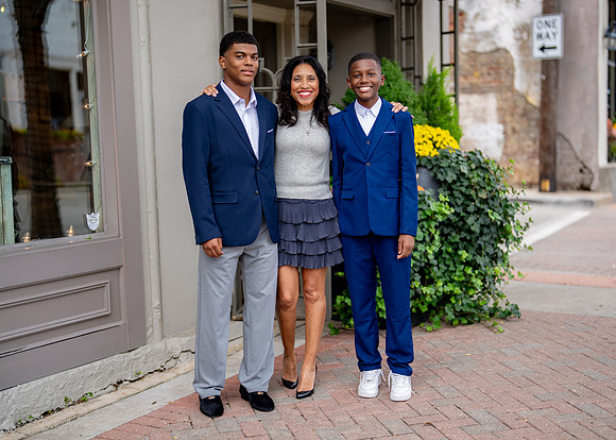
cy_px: 223
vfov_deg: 26.2
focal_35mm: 54
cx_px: 338
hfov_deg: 36.1
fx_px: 945
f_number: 1.2
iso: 100
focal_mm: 50
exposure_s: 1/2000
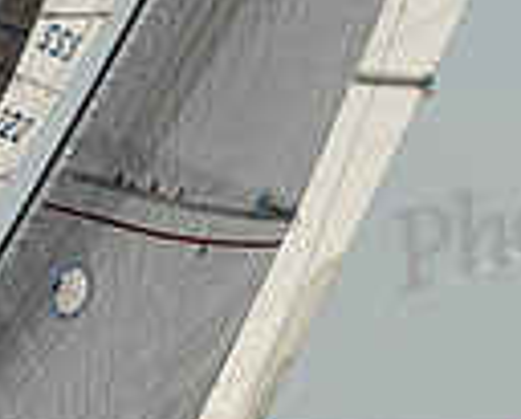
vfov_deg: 1.4
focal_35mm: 1146
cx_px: 187
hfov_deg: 1.7
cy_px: 454
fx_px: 17711
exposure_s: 1/1000
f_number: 6.3
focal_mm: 270
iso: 250
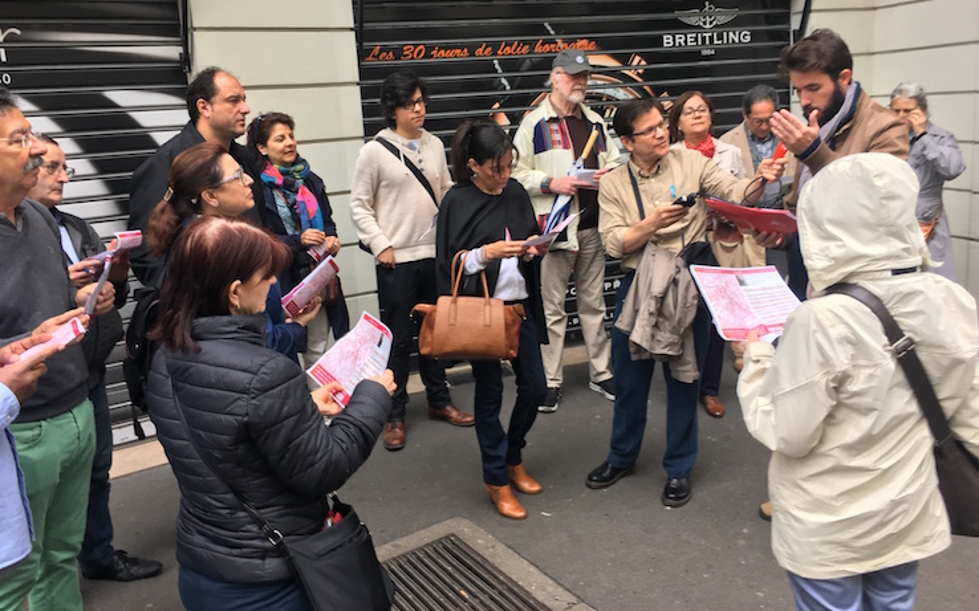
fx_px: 827
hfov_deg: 61.2
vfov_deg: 40.4
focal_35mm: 31
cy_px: 244
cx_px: 488
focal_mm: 4.15
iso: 40
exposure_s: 1/100
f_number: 2.2
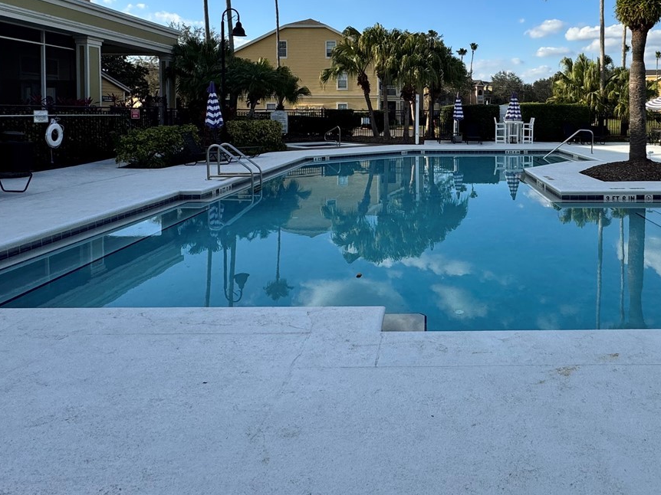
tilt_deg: -1.9
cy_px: 126
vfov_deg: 50.9
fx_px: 496
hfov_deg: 65.4
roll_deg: -0.6
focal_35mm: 26
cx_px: 446
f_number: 2.2
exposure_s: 1/1536
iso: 50
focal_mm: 2.22
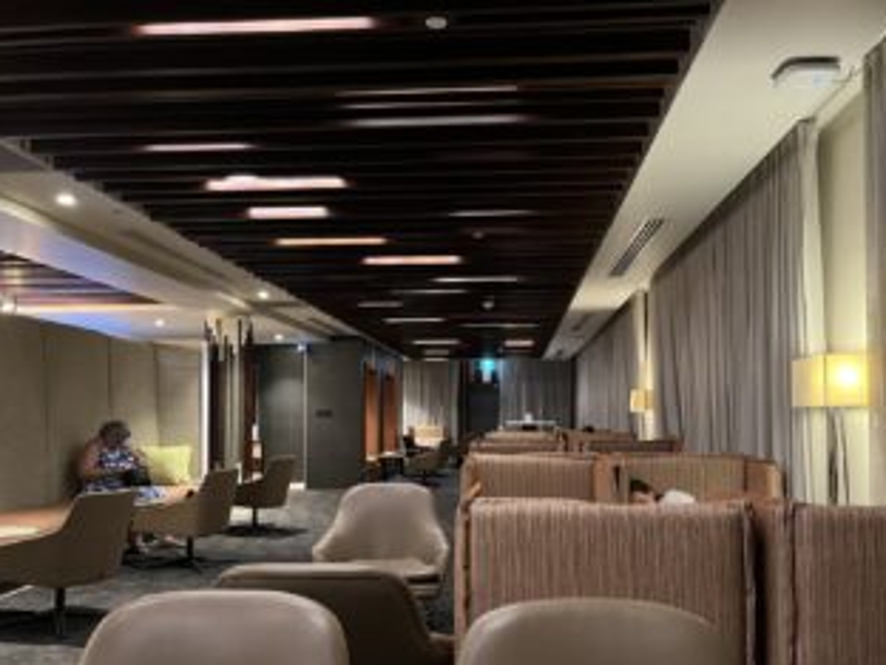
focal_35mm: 30
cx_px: 460
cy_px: 381
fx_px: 768
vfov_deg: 46.7
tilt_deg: +1.9
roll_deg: -1.9
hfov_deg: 59.9
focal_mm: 5.1
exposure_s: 1/25
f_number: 1.6
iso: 500
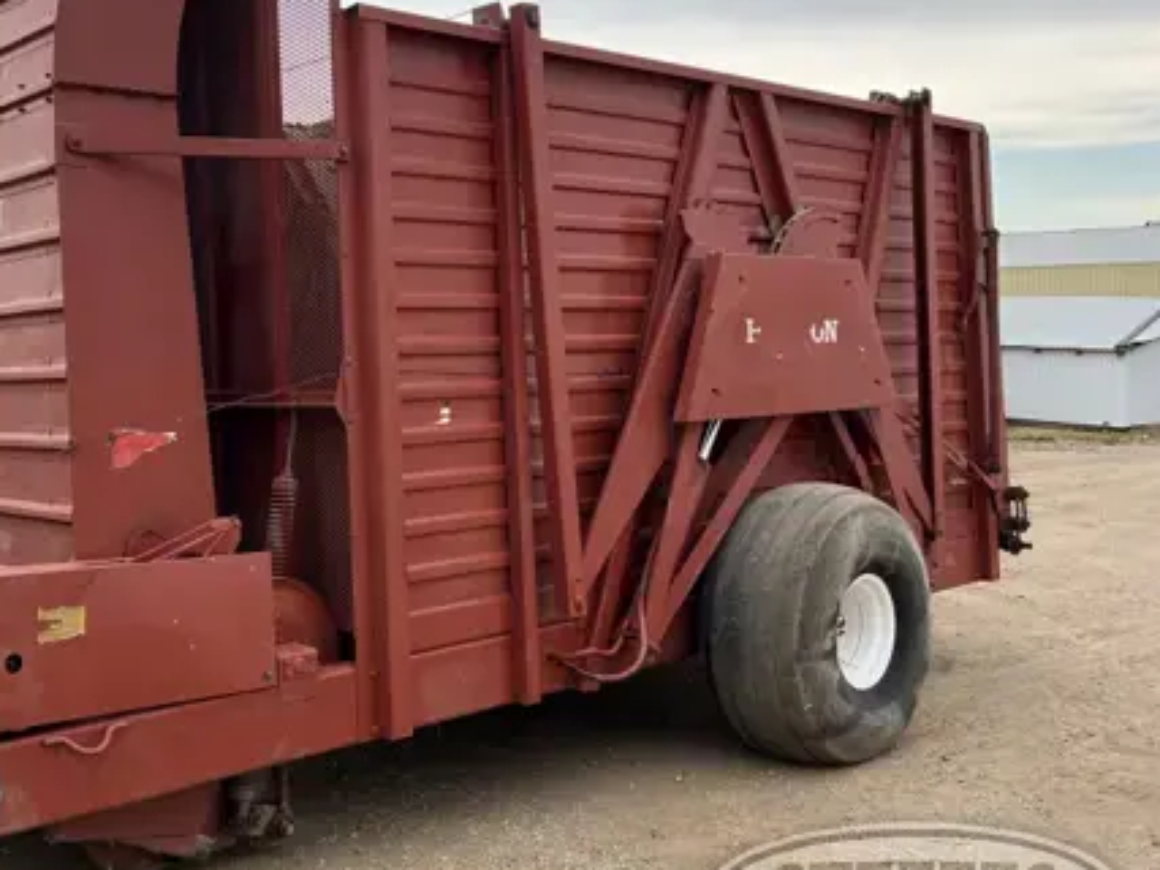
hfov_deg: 46.4
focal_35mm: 39
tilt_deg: -1.9
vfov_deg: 36.7
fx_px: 1307
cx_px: 315
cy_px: 356
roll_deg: +0.7
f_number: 1.5
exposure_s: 1/416
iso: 50
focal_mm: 5.7
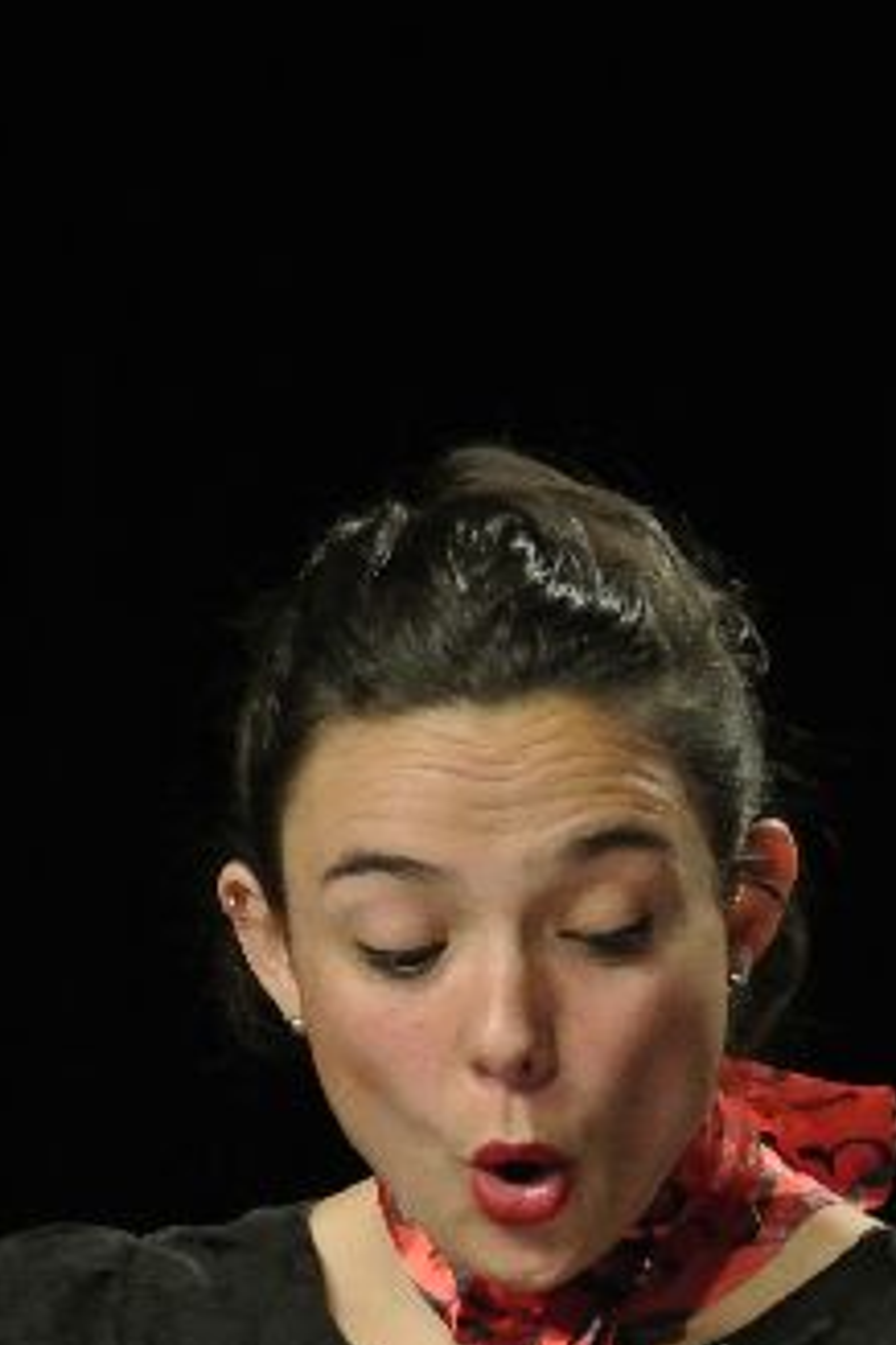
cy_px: 960
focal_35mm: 617
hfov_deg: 2.2
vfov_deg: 3.3
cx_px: 1640
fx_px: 23033
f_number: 5.3
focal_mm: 93.5
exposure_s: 1/60
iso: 2000
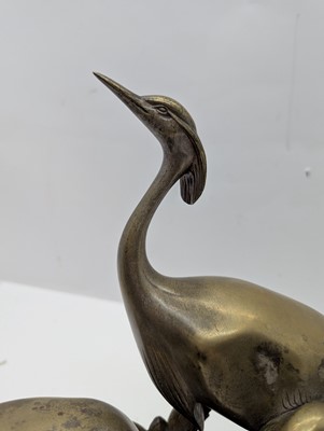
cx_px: 162
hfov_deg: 56.9
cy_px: 216
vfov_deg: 71.5
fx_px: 299
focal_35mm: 24
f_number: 1.85
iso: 89
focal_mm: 6.81
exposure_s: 1/124
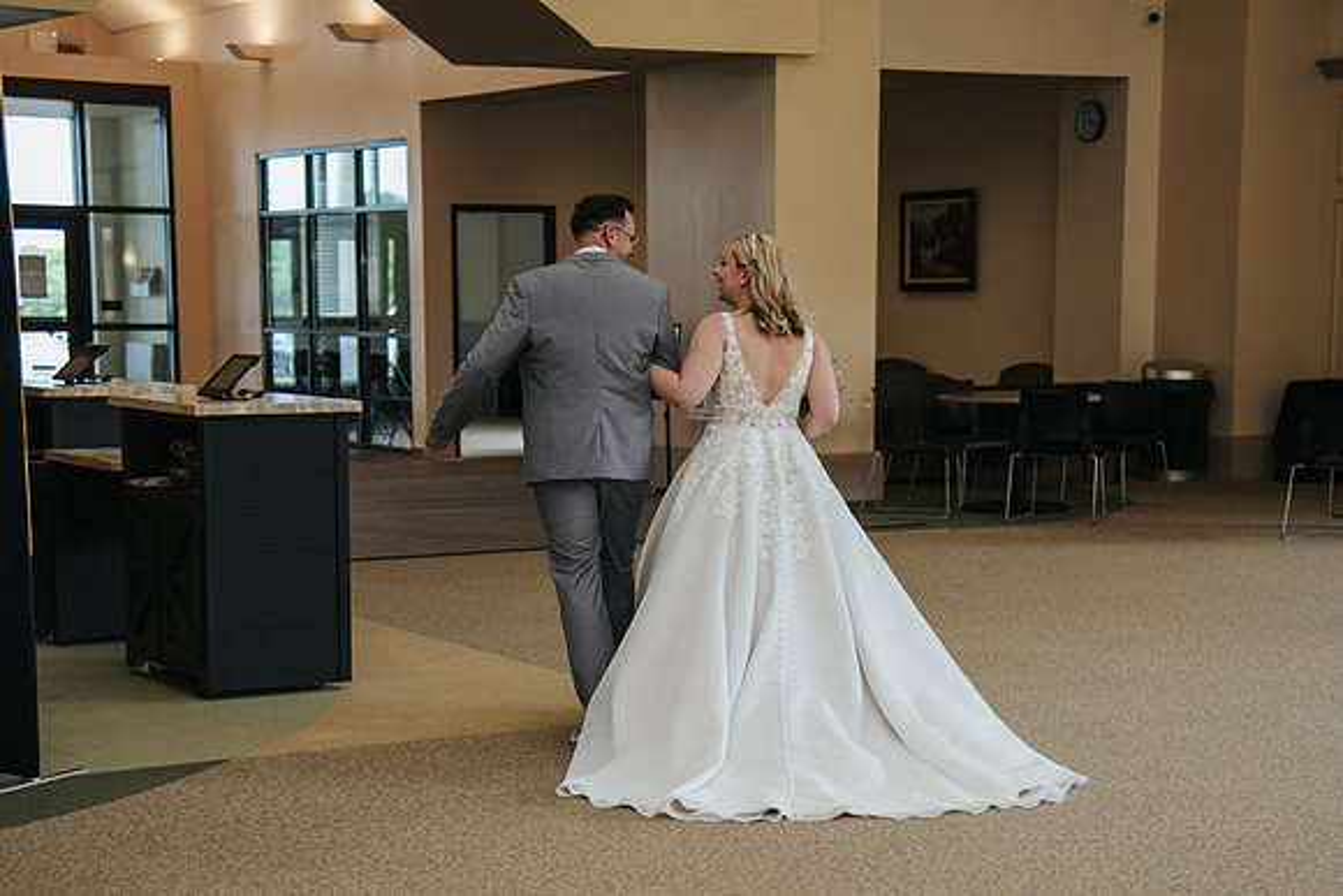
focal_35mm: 70
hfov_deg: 29.0
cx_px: 667
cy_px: 542
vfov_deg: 19.6
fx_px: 2597
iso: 800
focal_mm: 55
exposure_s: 1/200
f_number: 4
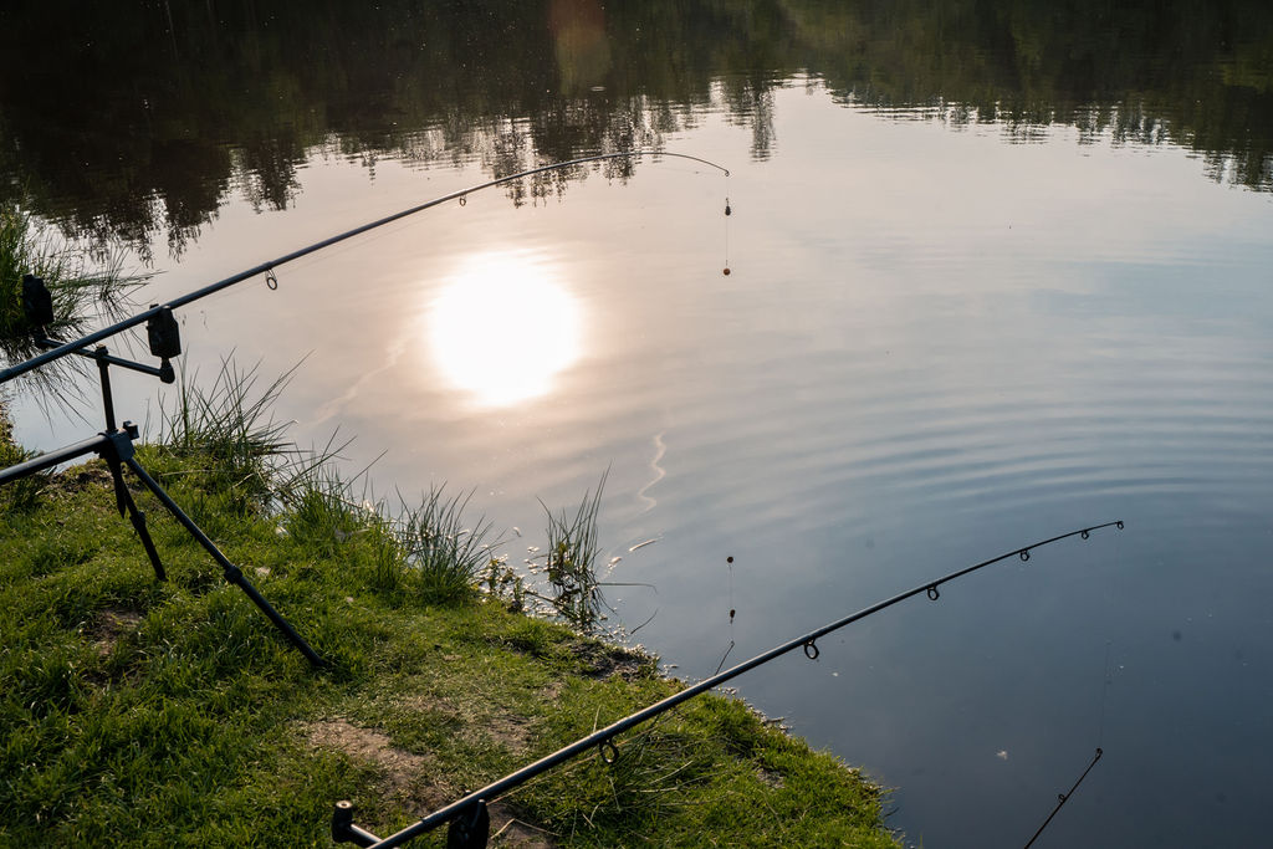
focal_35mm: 40
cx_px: 656
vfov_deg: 33.2
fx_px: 1422
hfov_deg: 48.2
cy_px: 411
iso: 640
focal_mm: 39
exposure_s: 1/250
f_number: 13
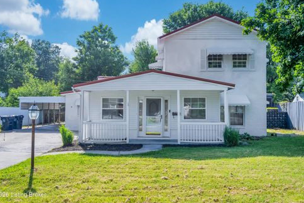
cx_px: 148
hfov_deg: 58.7
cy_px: 99
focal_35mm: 32
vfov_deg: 41.1
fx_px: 270
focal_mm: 31
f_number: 4
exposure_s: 1/400
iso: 200
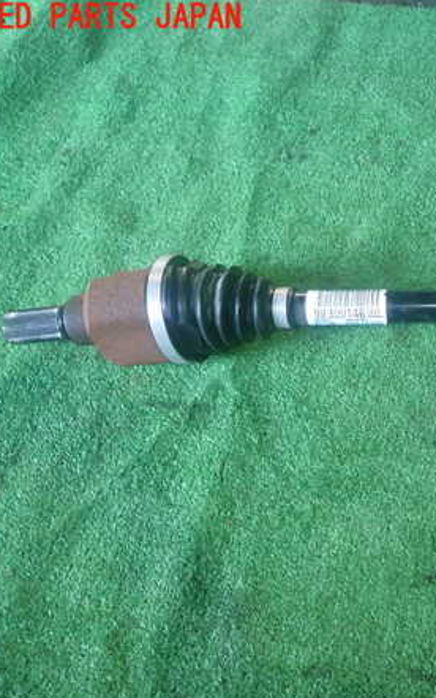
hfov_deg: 32.7
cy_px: 354
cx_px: 428
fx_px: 685
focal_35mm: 36
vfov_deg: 54.0
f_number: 2
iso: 200
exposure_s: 1/30
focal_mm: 4.5
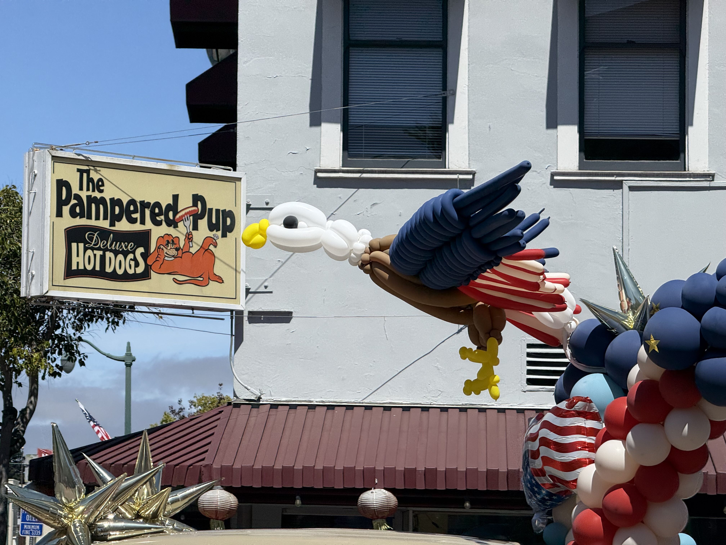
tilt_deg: +6.5
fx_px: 2517
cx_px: 363
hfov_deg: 16.4
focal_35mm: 120
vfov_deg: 12.3
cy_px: 272
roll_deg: -2.5
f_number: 2.8
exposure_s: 1/2817
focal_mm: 15.66
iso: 50
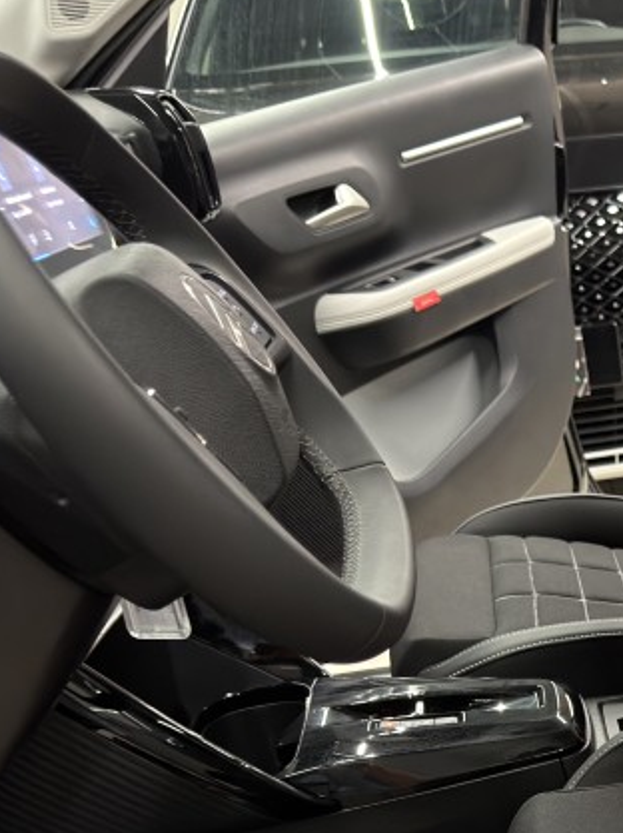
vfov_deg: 31.5
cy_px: 721
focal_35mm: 59
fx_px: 1418
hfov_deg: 22.7
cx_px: 761
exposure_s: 1/20
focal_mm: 6.76
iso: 640
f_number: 1.78
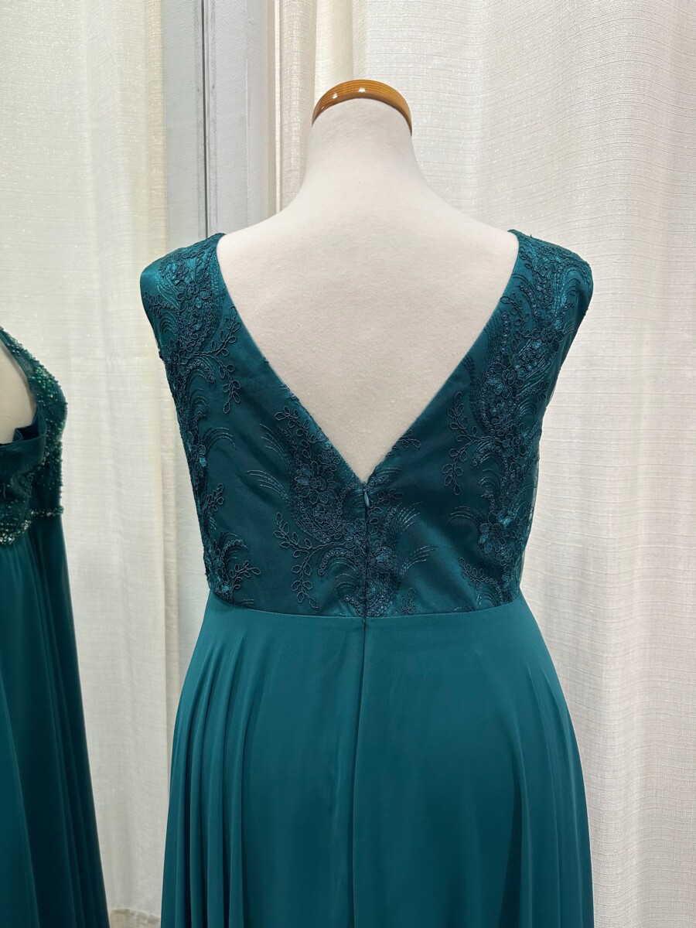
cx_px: 348
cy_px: 464
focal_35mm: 24
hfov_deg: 56.8
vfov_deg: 71.6
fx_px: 643
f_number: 1.78
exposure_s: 1/100
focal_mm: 6.86
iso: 200
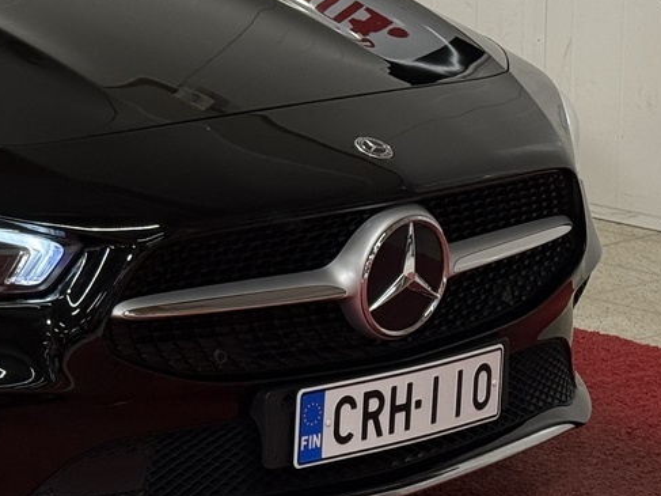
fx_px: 2711
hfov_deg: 13.4
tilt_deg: -7.8
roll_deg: +0.5
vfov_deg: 10.4
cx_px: -212
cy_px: 39
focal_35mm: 142
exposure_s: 1/111
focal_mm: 6.76
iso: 64
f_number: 1.78
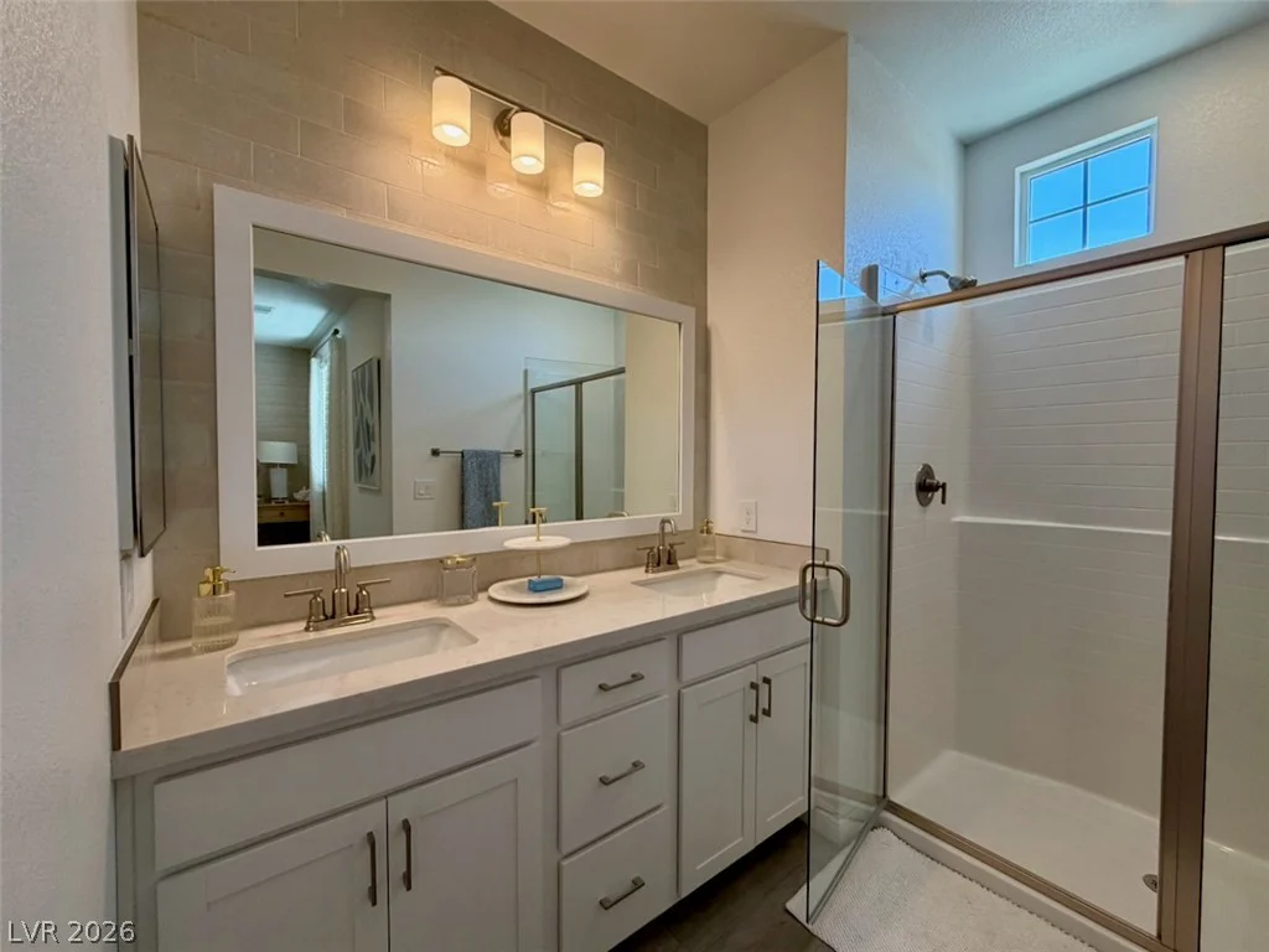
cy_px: 476
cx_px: 634
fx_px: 513
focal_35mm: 14
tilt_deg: -2.4
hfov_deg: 102.1
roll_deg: -0.2
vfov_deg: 85.7
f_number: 2.2
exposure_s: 1/120
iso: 125
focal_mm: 2.22
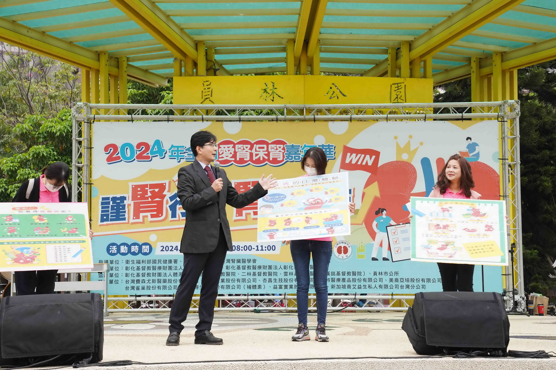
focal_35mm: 69
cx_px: 278
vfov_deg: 19.7
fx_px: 1066
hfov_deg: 29.2
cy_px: 185
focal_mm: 69
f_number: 8
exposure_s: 1/200
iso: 1250
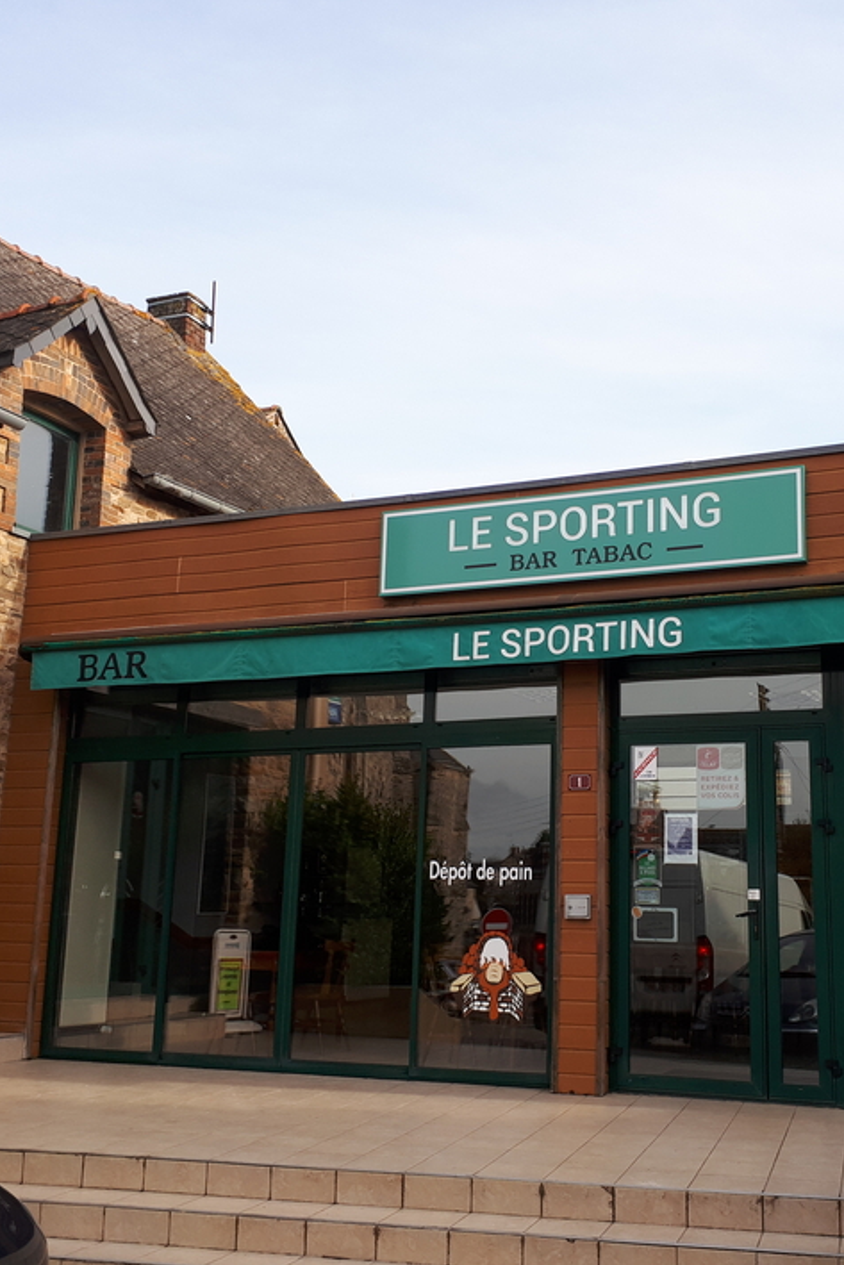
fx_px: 1336
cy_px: 633
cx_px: 548
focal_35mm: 38
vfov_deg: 50.7
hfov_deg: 34.8
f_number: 1.9
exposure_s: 1/614
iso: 40
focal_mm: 3.6
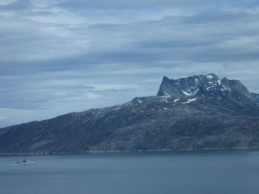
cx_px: 130
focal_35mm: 104
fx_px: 778
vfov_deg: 14.2
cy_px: 97
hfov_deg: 18.9
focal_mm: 17
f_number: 5.6
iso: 80
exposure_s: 1/800
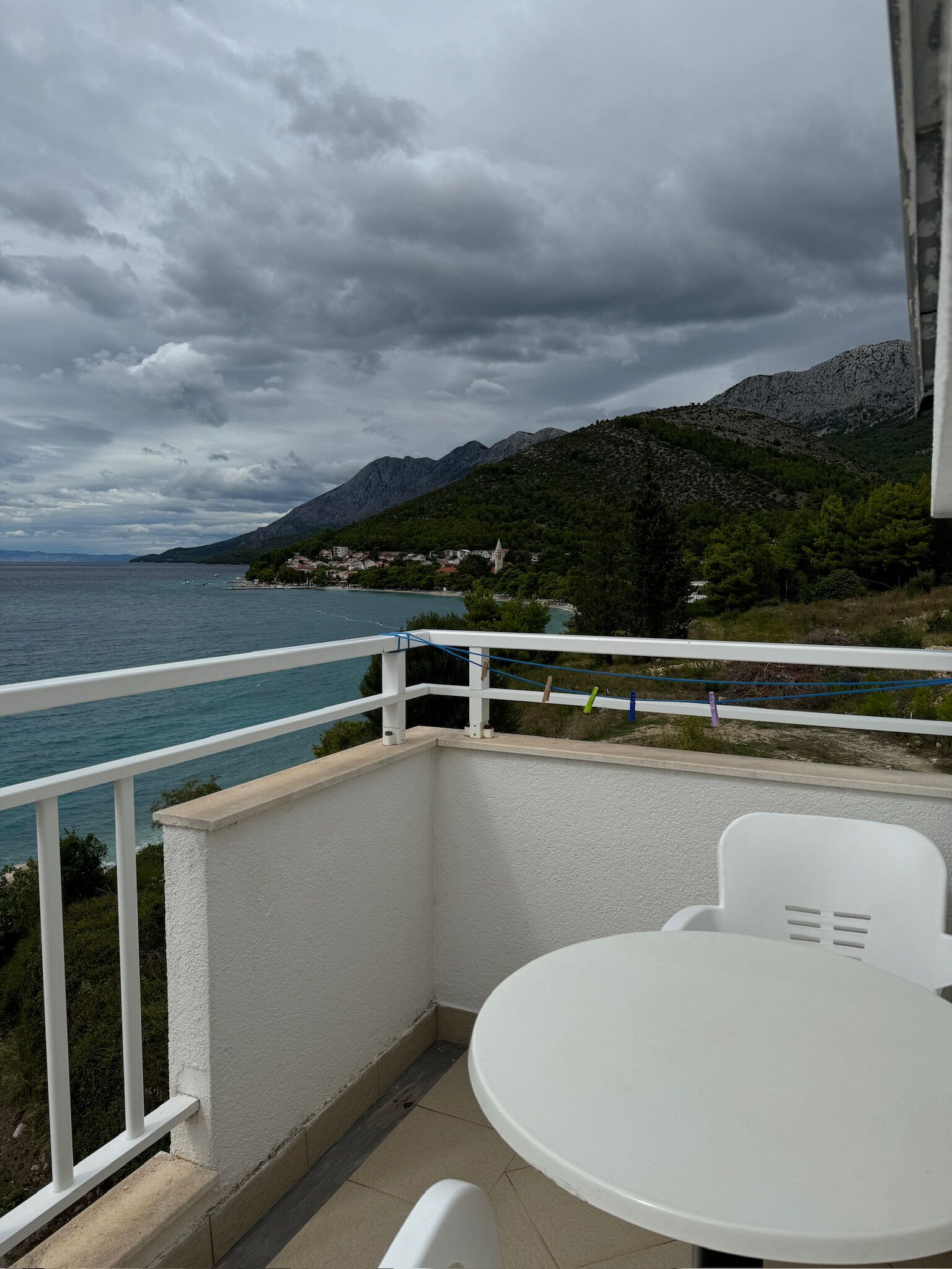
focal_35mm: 24
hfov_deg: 56.8
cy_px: 634
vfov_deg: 71.6
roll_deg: +0.2
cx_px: 476
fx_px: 880
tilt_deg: -3.6
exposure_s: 1/10417
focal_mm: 6.76
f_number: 1.78
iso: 80
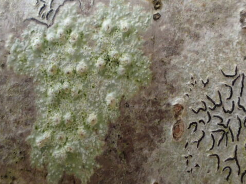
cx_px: 124
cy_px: 90
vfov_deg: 36.0
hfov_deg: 46.8
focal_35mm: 40
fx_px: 284
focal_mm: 5.5
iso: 250
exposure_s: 1/125
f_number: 3.2
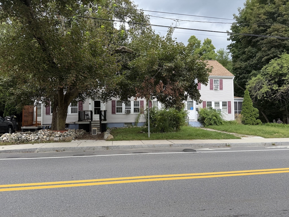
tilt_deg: +1.9
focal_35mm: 24
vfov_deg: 56.8
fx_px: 200
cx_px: 144
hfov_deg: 71.6
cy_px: 108
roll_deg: -0.2
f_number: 1.78
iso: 80
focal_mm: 6.76
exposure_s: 1/943
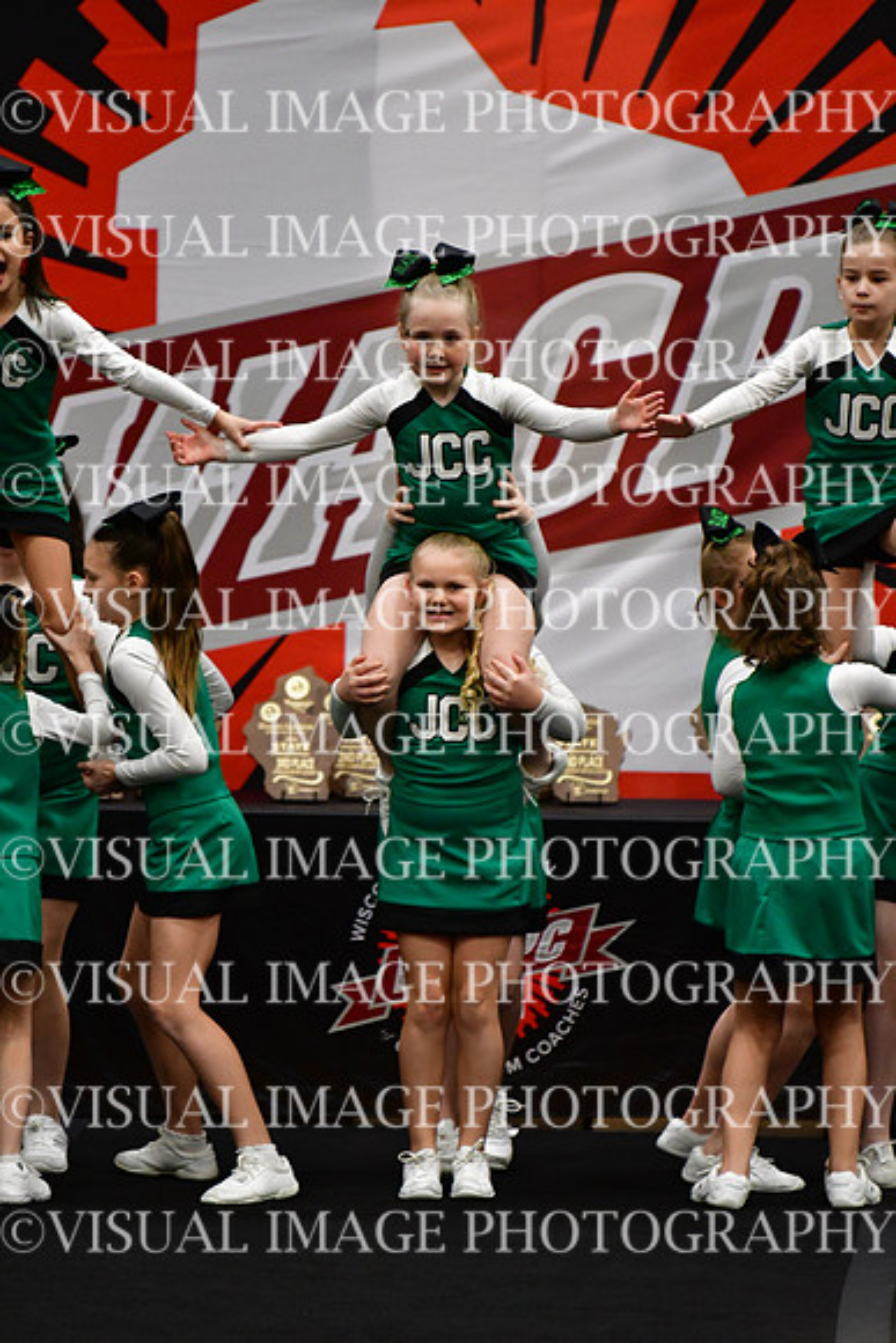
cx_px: 448
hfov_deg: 4.6
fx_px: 11192
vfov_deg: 6.9
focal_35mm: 300
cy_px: 672
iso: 4000
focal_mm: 200
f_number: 2.8
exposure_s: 1/800
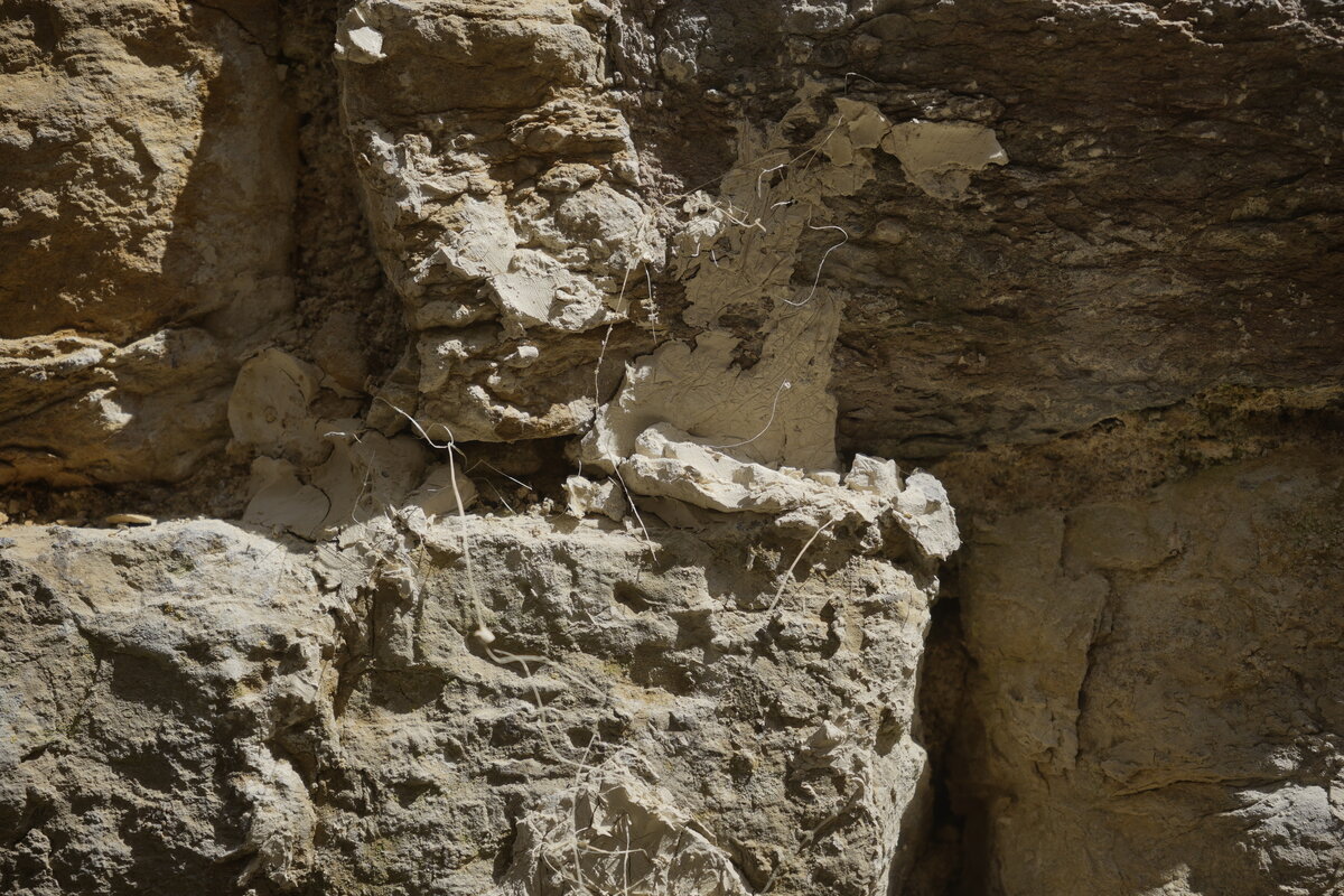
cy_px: 448
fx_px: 2613
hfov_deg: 28.8
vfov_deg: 19.5
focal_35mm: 70
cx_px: 672
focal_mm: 70
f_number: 5.6
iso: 50
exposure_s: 1/500
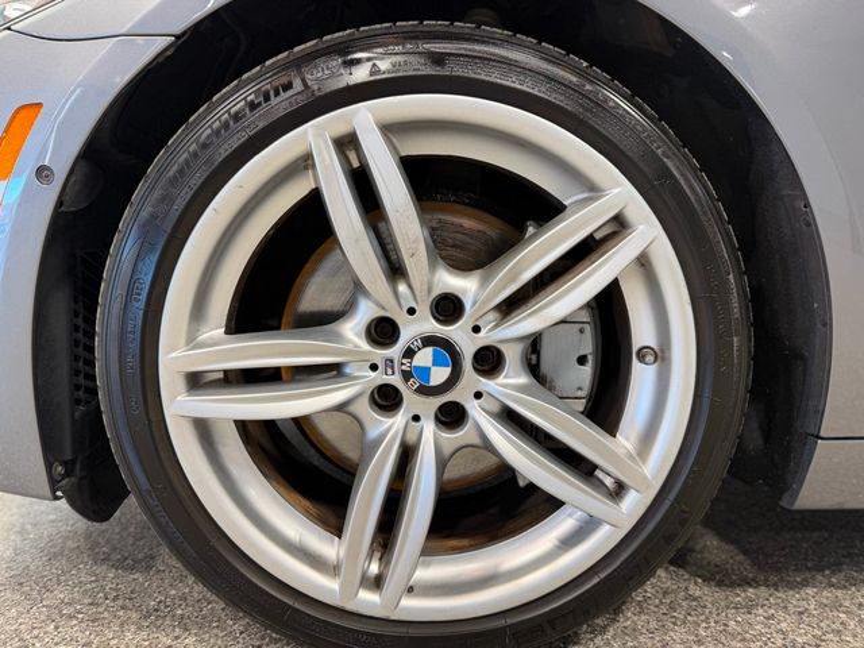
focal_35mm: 24
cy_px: 324
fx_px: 599
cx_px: 432
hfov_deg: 71.6
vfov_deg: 56.8
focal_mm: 6.76
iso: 100
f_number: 1.78
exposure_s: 1/120
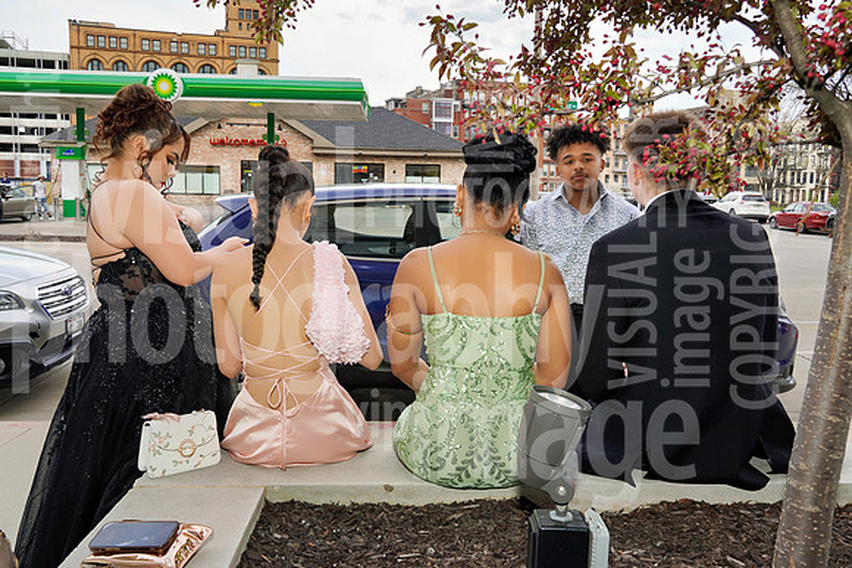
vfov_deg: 38.4
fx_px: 817
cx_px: 426
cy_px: 284
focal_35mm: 34
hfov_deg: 55.1
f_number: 6.3
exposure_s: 1/100
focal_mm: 23
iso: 160
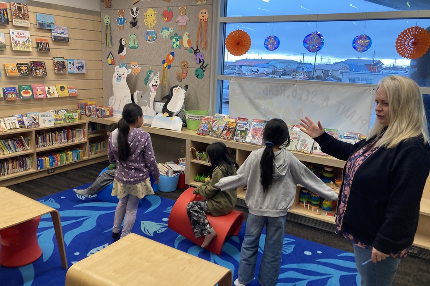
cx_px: 215
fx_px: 358
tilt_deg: -14.0
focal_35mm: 30
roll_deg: -3.0
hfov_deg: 61.9
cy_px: 152
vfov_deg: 43.6
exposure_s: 1/60
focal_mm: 3.99
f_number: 1.8
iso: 50
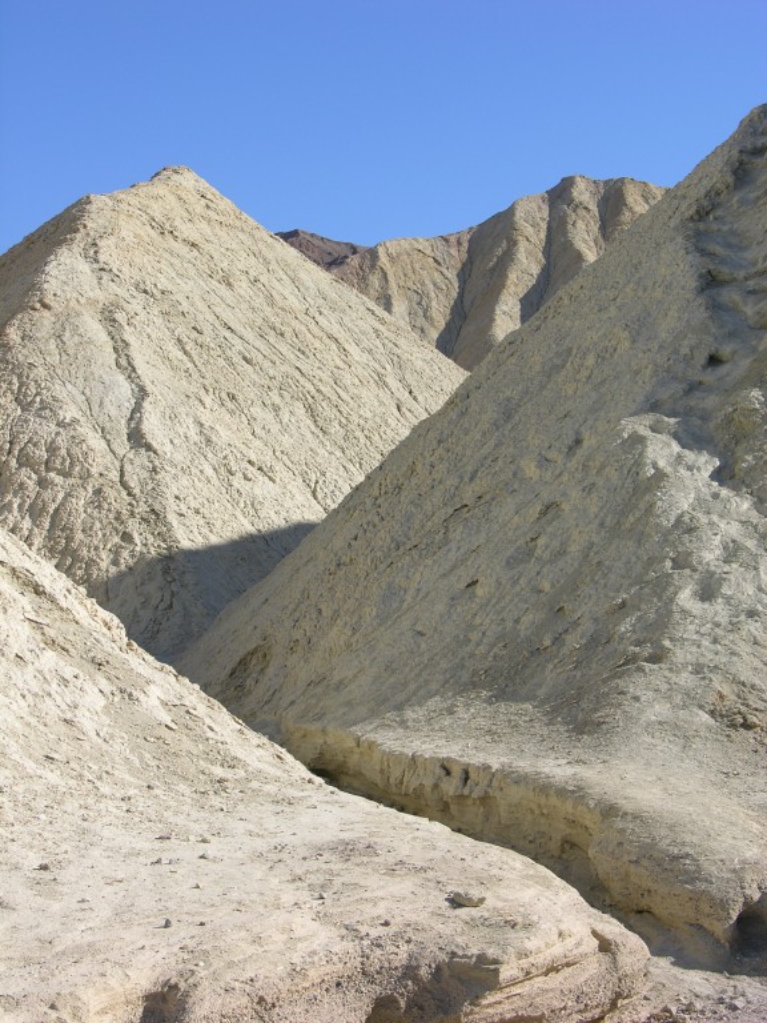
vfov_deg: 29.4
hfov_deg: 22.3
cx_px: 384
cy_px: 512
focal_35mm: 66
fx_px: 1950
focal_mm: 16.8
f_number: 5.8
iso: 50
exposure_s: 1/241
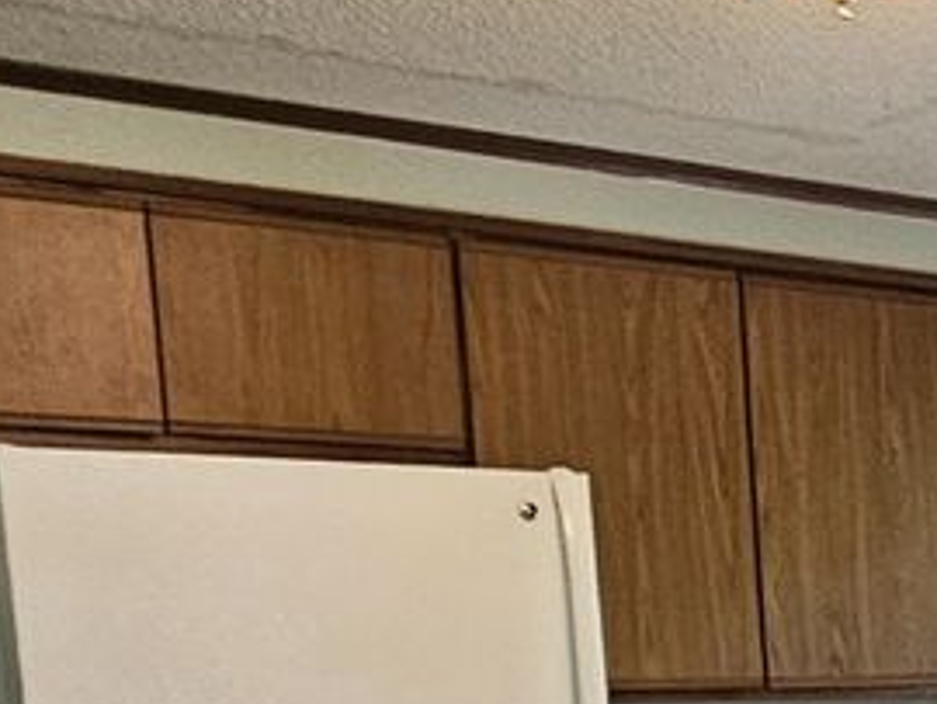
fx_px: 2086
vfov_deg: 17.7
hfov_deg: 18.8
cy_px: 975
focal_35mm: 77
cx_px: 1732
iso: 320
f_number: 2.2
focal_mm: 2.2
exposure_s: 1/40
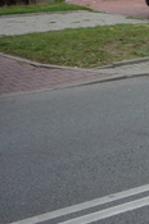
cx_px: 393
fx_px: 760
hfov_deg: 9.5
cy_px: -67
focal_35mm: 122
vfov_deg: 16.0
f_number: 4
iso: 100
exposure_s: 1/100
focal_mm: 5.2
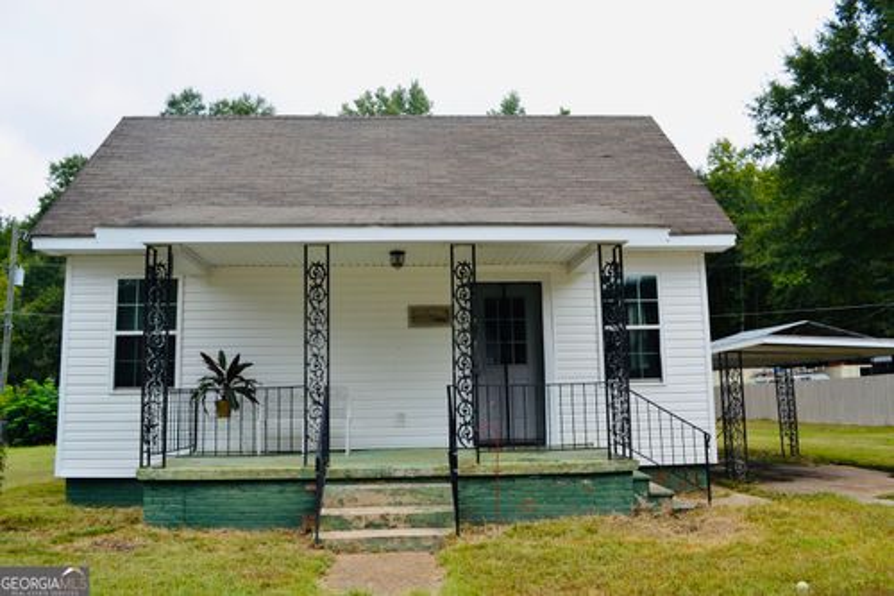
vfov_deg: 47.9
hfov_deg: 67.4
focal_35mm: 27
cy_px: 298
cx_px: 447
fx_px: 670
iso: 100
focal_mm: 18
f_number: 7.1
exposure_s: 1/200
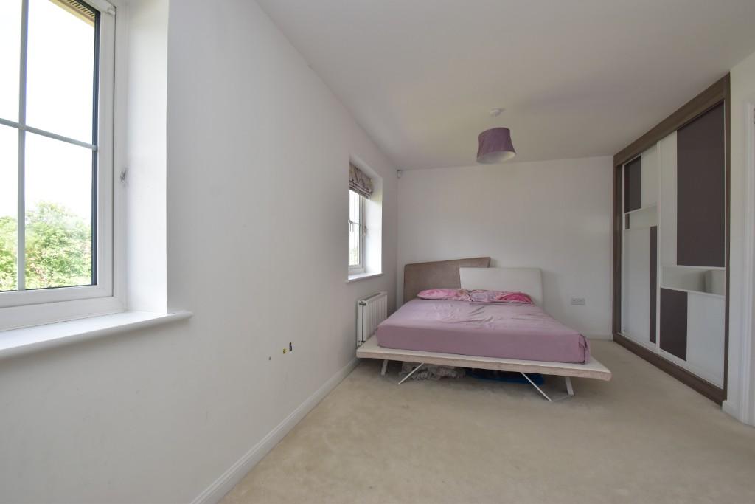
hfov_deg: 100.4
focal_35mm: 15
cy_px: 252
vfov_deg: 77.3
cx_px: 378
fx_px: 315
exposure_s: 1/125
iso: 500
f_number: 9
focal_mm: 10
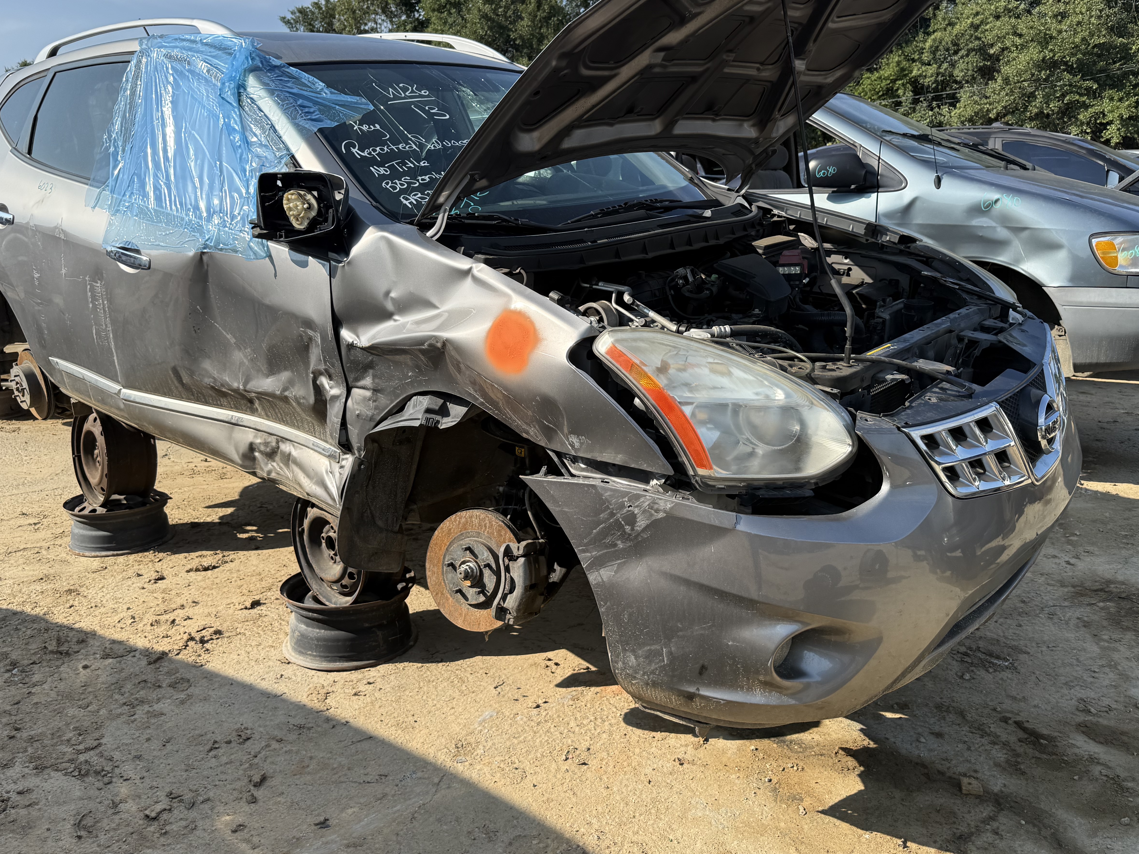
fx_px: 954
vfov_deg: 48.1
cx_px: 531
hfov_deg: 61.6
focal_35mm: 29
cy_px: 381
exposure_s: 1/3584
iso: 100
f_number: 1.78
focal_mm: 6.76
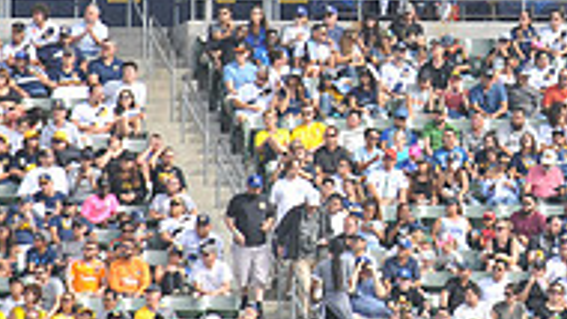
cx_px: 800
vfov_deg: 2.4
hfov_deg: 4.2
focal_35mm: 512
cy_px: -209
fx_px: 7700
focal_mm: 160
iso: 200
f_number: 7.1
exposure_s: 1/200
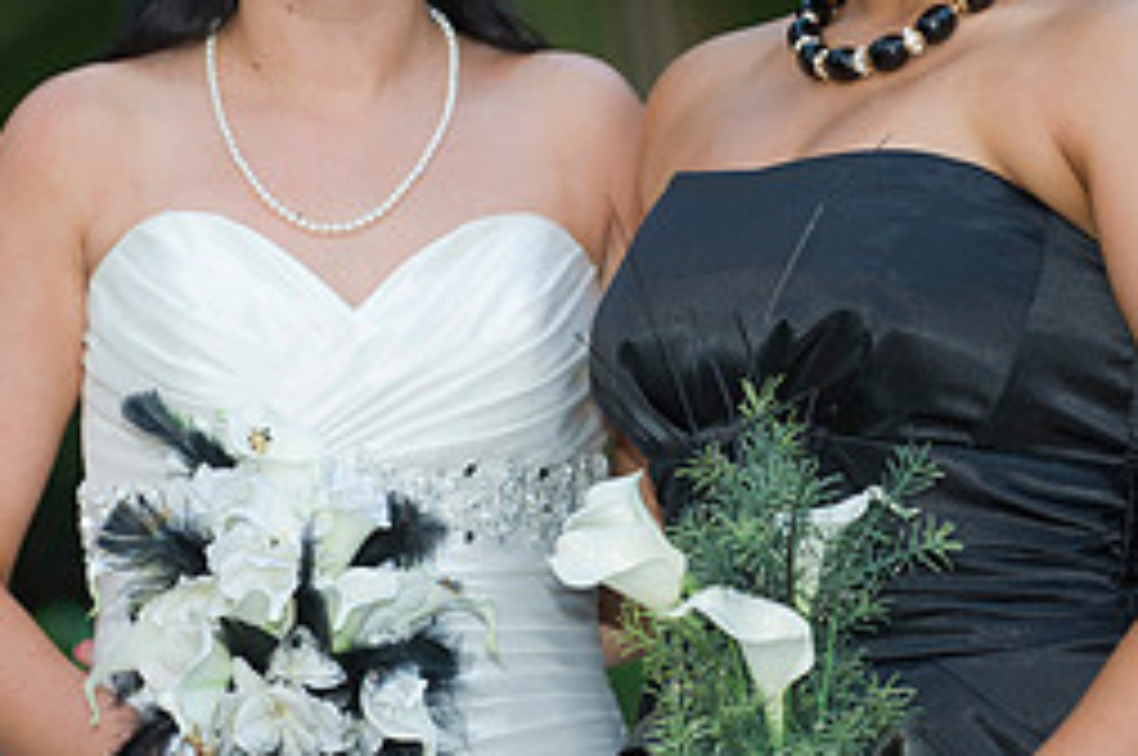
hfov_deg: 6.4
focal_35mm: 321
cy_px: 270
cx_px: 684
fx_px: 10134
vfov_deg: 4.3
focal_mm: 140
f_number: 2.8
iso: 1250
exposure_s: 1/160
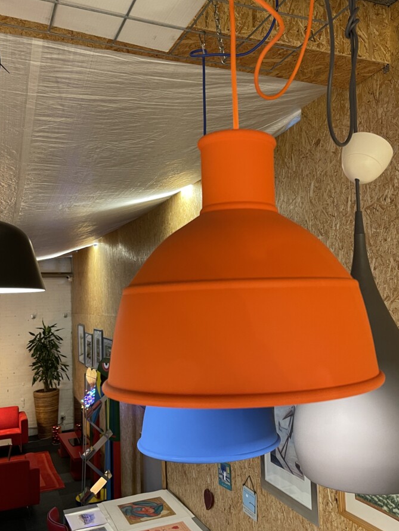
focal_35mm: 35
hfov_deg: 40.5
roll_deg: +2.0
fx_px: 538
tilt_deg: +3.7
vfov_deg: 52.6
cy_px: 265
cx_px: 248
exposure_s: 1/50
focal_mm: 5.1
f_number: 1.6
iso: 400
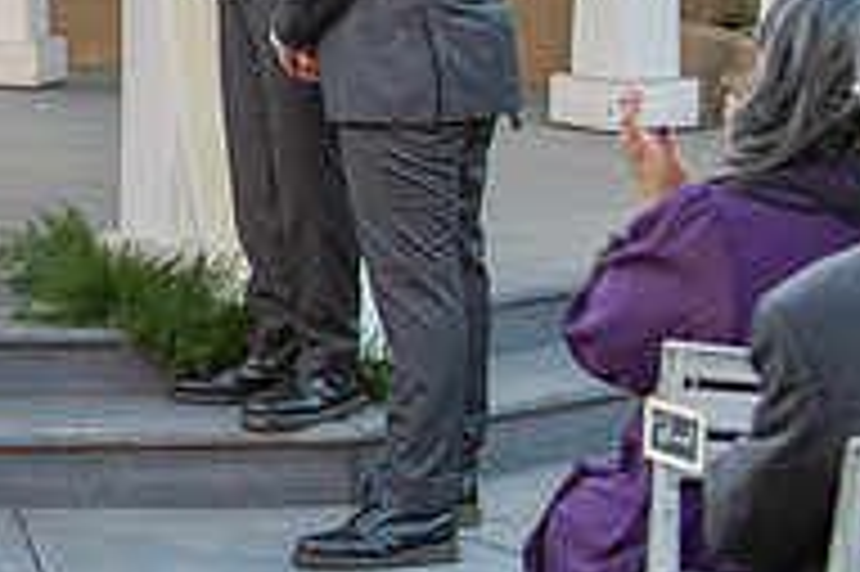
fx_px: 5084
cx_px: -320
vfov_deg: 6.4
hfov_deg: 9.5
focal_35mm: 213
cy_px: -169
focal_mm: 70
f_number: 4
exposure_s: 1/320
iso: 800
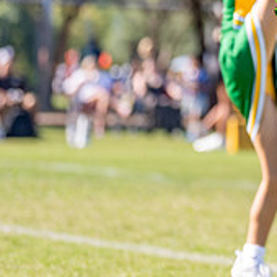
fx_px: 3359
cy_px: -1
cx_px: 497
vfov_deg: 4.7
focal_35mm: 371
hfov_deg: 4.7
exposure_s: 1/2000
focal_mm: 100
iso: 250
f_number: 2.8
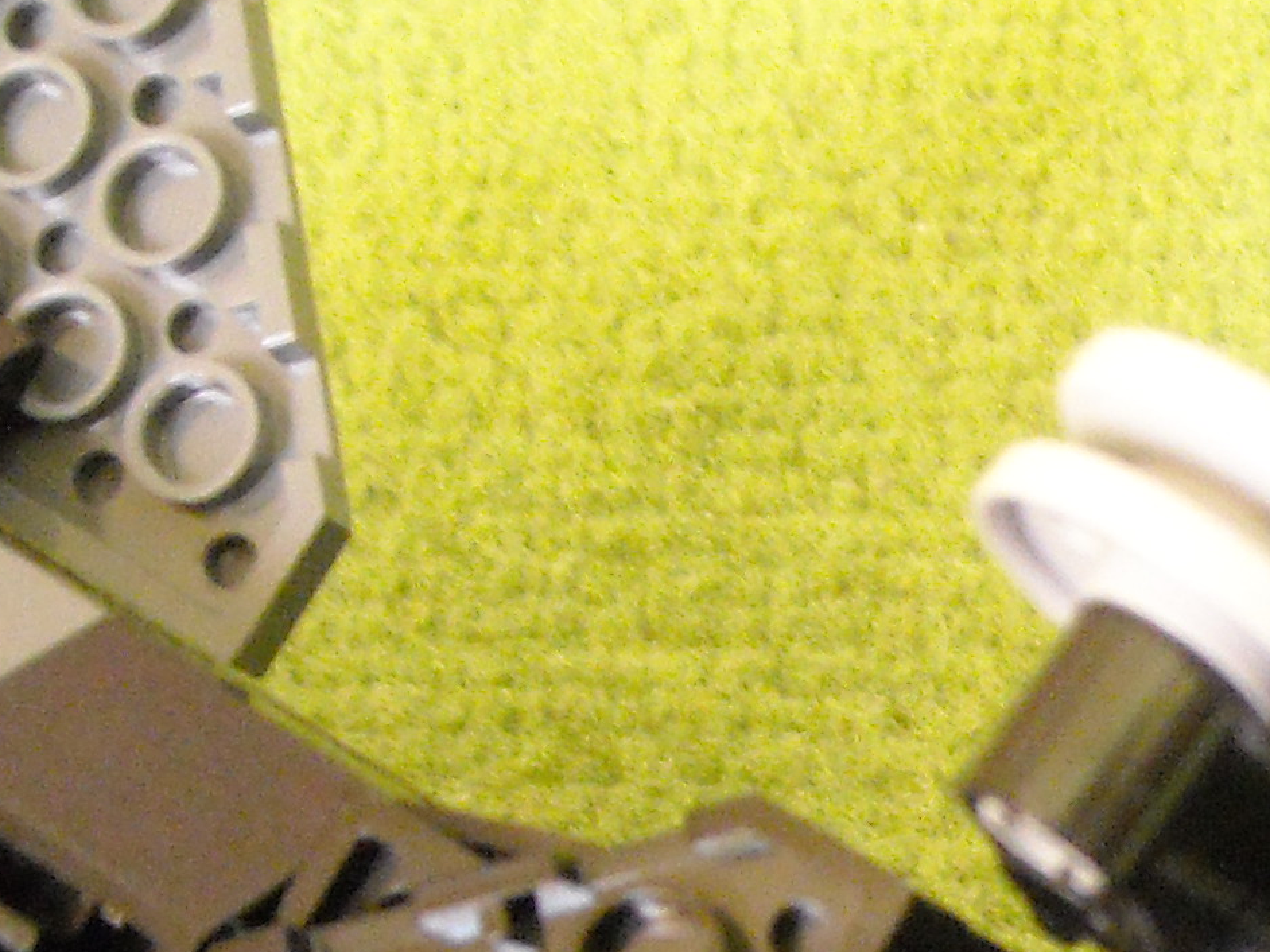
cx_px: 1661
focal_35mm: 114
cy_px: 1025
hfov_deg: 16.3
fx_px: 4182
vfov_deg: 12.8
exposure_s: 1/8
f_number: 2.8
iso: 518
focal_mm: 5.7
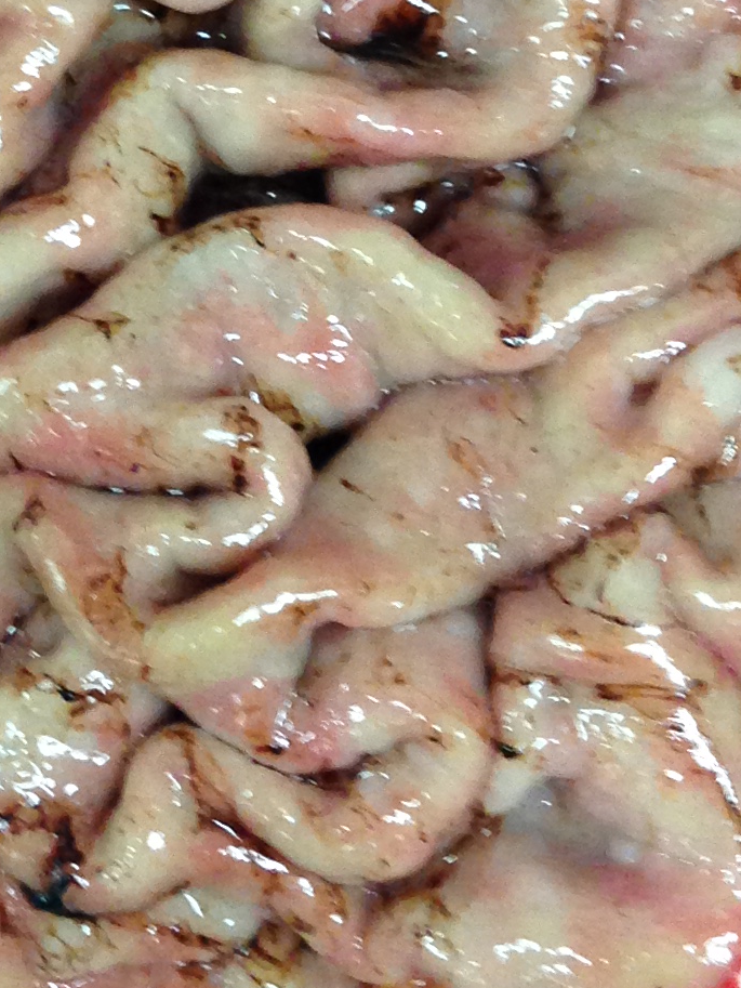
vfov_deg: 15.8
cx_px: -210
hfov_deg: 12.2
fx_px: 3367
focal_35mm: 118
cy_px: -338
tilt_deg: -76.2
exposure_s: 1/20
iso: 160
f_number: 2.4
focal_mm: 4.12
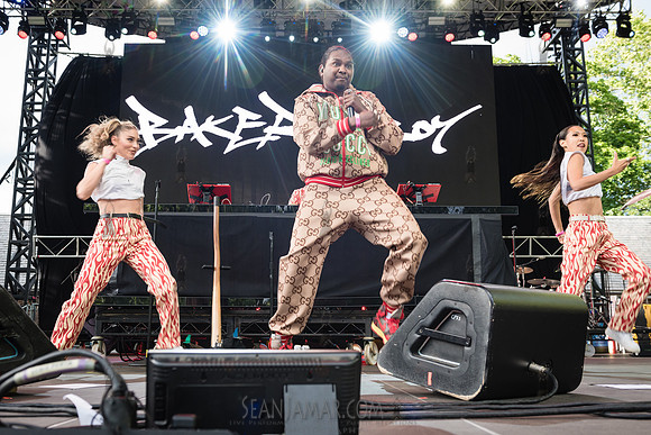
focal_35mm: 36
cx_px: 316
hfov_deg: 53.5
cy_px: 218
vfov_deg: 37.2
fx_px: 646
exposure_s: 1/200
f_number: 5.6
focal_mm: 34
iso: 500
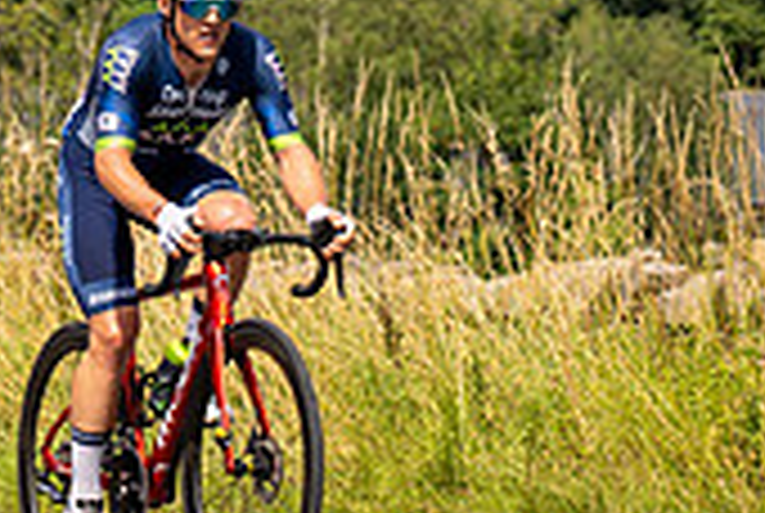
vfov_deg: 4.9
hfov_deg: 7.3
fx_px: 6003
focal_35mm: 282
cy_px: -5
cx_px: 140
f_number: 4.5
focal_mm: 75
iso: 100
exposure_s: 1/800
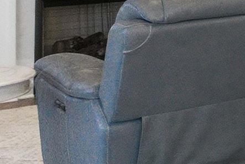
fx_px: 804
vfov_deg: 11.3
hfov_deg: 12.8
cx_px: 611
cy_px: -62
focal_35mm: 118
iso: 12800
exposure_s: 1/8000
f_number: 13
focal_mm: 17
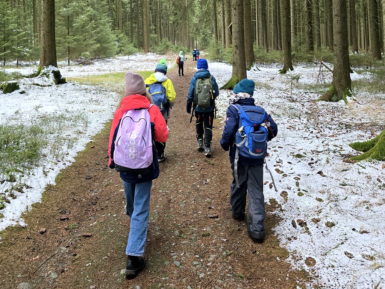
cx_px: 192
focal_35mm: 23
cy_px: 144
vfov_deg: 58.9
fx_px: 256
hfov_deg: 73.9
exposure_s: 1/180
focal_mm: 6.3
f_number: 1.7
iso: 200
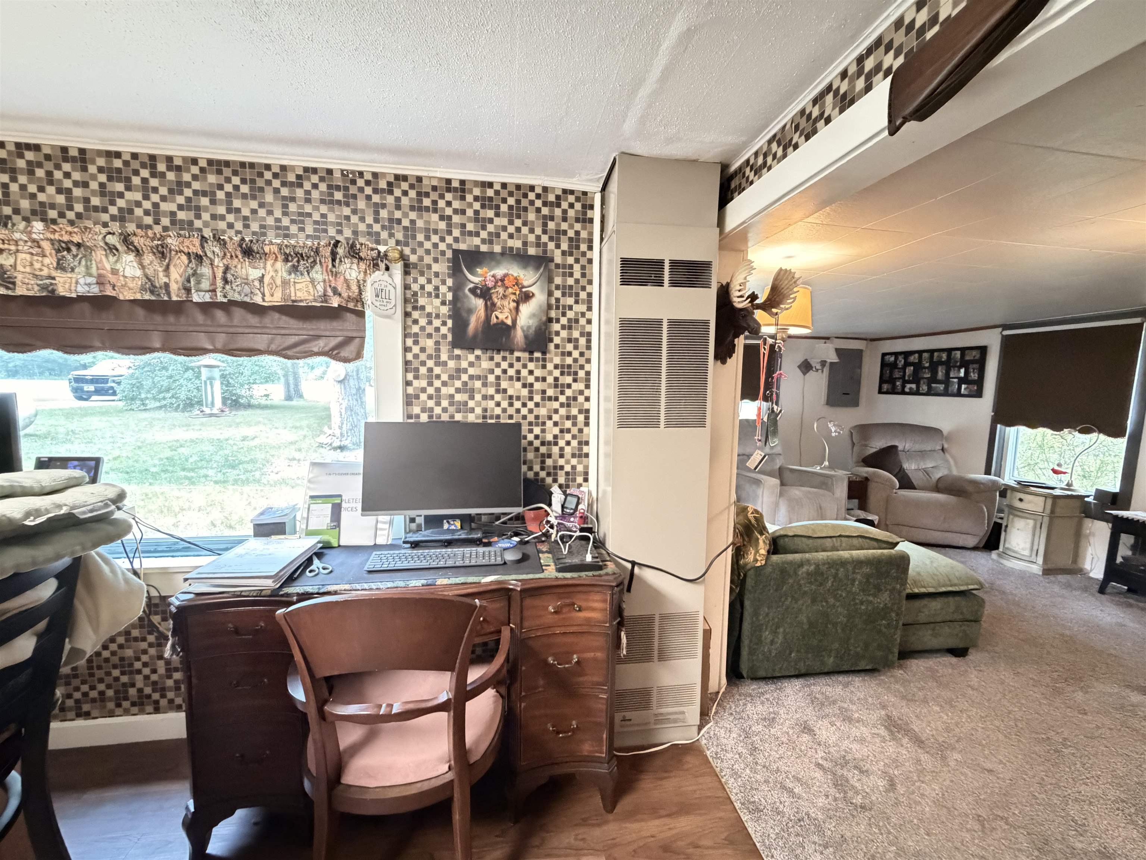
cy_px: 430
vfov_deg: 85.7
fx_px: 463
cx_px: 573
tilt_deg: -5.1
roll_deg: -0.9
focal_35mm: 14
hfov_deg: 102.1
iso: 2000
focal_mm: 2.22
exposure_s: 1/30
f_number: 2.2
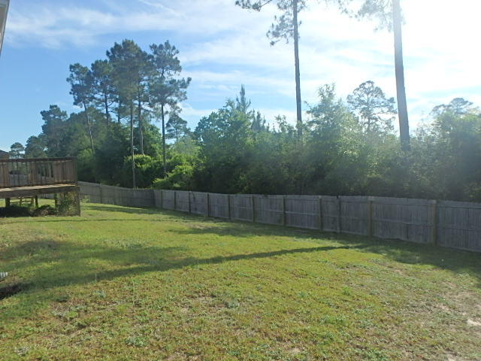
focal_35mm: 21
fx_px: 292
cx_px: 240
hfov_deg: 79.0
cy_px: 180
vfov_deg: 63.4
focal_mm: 3.7
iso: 125
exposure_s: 1/500
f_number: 6
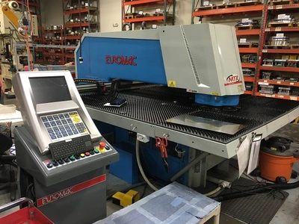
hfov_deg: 61.7
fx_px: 250
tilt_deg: -13.7
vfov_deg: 48.2
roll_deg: -2.2
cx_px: 150
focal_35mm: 29
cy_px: 112
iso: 100
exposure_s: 1/30
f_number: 2.2
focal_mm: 4.15
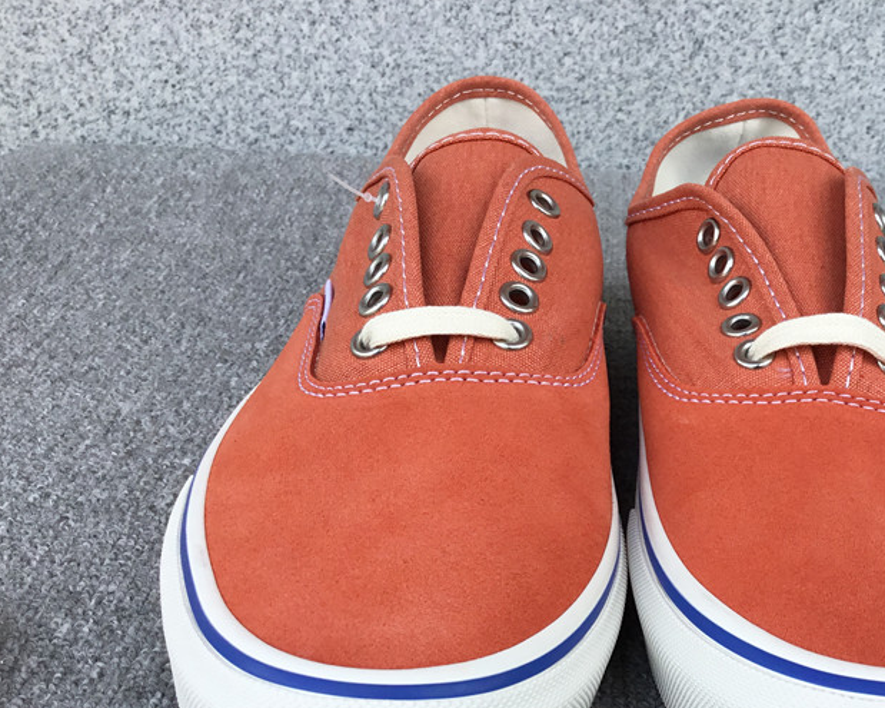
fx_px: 1152
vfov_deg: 33.9
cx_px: 626
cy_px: 468
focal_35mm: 44
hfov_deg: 41.2
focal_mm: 3.3
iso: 25
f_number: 2.4
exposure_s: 1/365
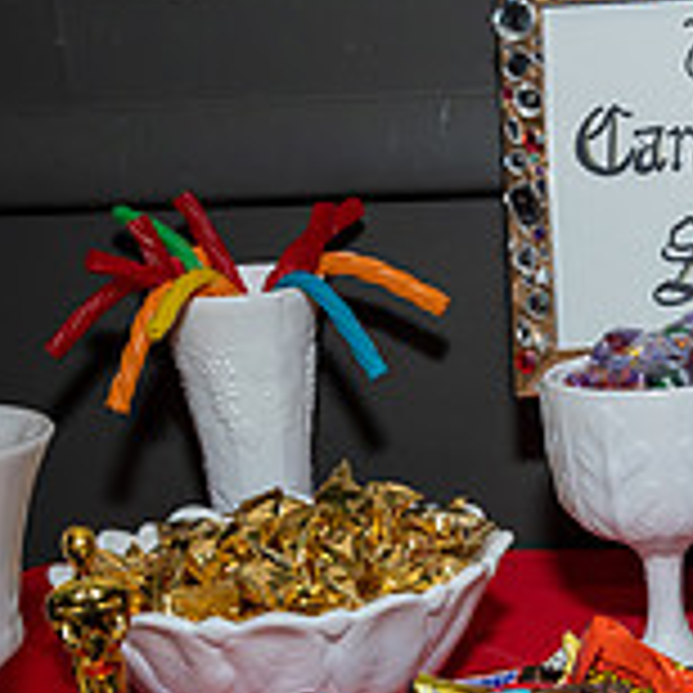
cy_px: 471
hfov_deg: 16.7
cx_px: 854
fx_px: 2242
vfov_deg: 17.5
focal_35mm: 99
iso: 320
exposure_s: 1/250
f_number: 5.6
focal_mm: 20
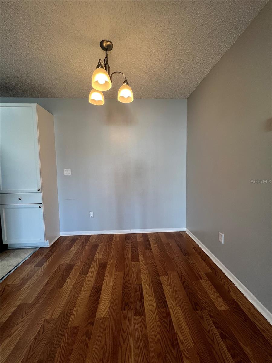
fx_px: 136
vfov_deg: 106.2
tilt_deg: -4.7
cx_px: 136
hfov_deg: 89.9
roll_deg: +1.5
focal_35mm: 13
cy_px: 182
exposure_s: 1/120
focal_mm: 1.57
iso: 200
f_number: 1.8
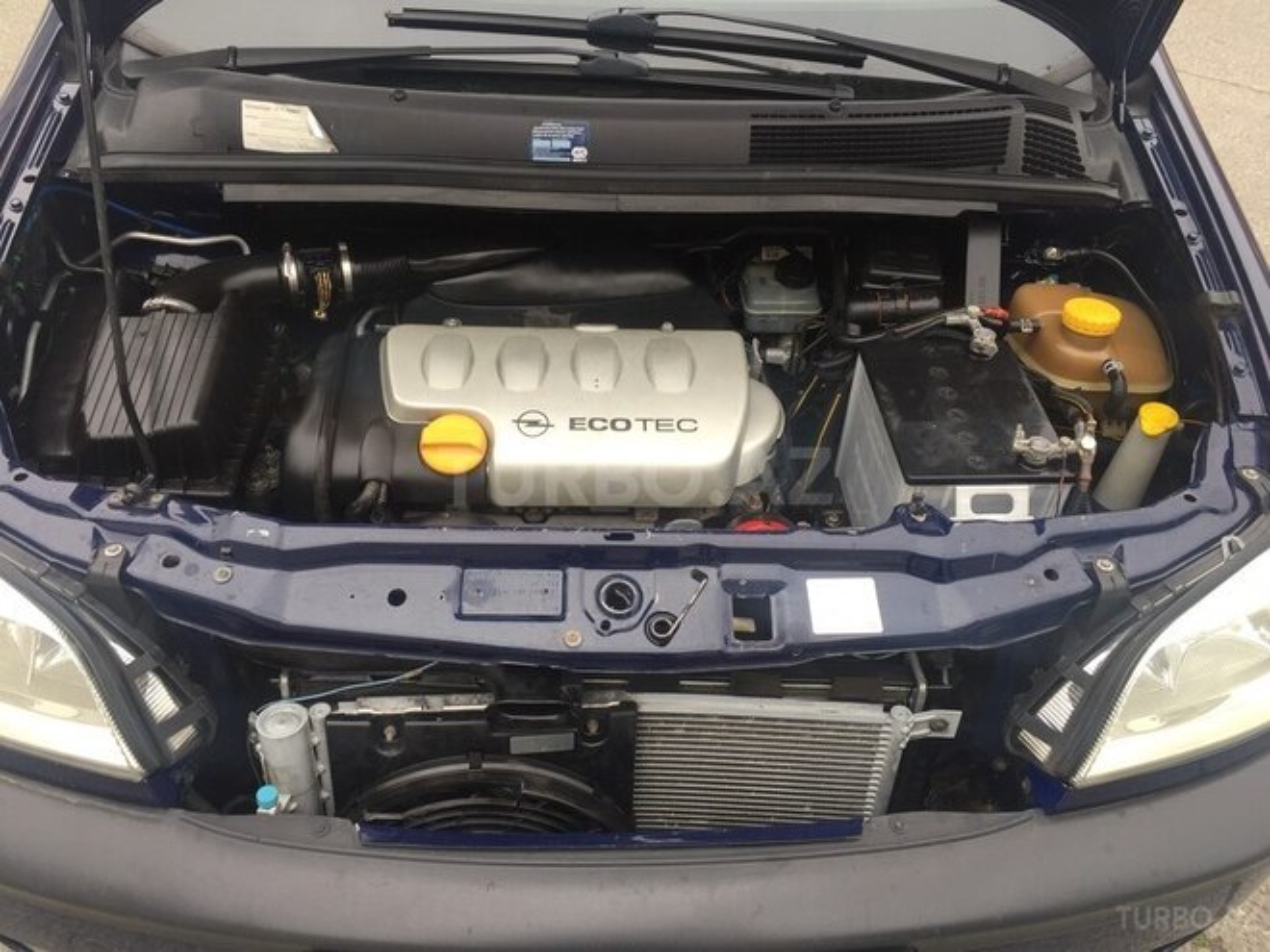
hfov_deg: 61.7
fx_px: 1064
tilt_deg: -37.3
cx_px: 635
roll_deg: -3.7
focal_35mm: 29
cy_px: 476
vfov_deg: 48.2
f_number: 2.2
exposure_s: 1/187
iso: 32
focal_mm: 4.15
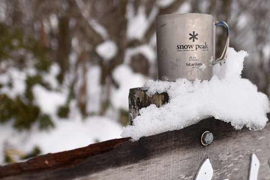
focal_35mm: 35
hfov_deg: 54.2
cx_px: 156
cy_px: 207
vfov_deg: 32.4
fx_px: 262
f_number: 1.8
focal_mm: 20
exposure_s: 1/5000
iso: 200
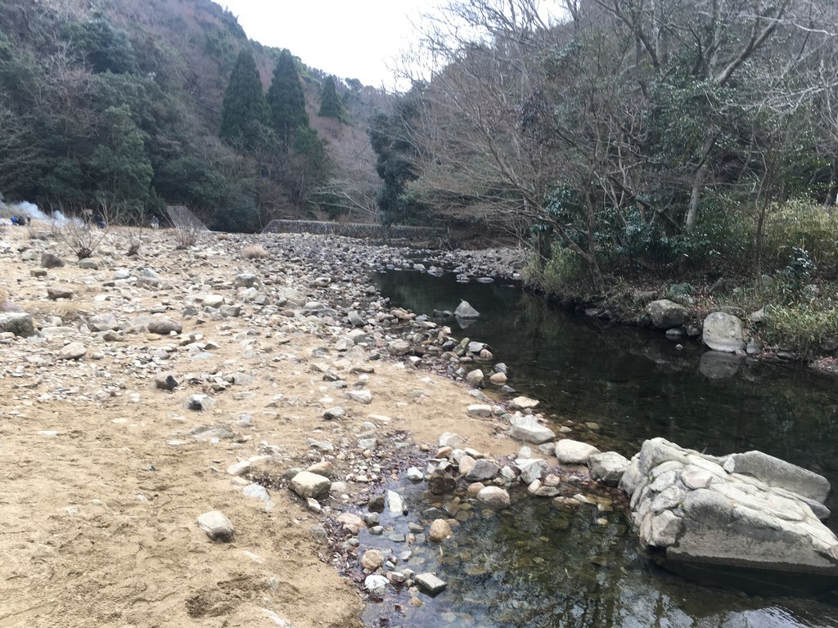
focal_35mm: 29
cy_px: 314
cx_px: 419
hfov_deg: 61.7
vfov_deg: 48.2
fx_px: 702
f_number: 2.2
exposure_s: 1/120
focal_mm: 4.15
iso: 25
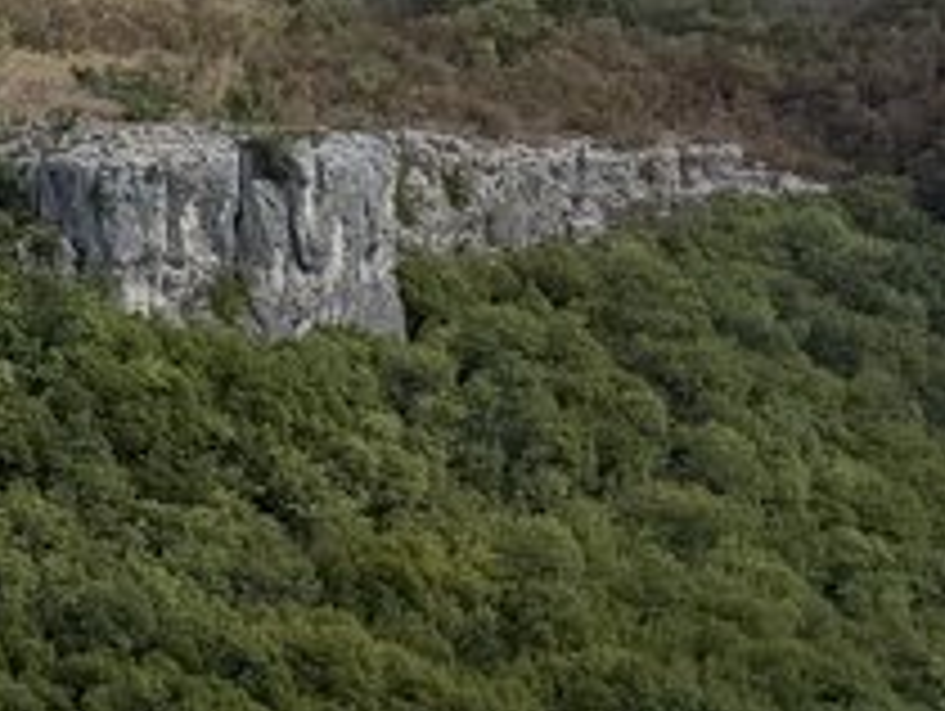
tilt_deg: -1.5
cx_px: -1629
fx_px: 3744
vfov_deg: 10.8
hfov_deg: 11.0
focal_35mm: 137
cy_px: 504
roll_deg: +2.5
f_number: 1.78
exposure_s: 1/3953
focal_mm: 6.76
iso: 80
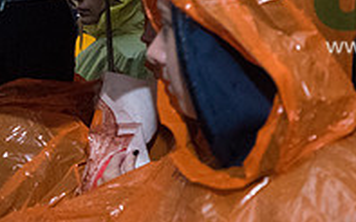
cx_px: 450
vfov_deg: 17.5
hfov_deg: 25.1
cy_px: -17
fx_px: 698
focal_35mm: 72
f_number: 2.8
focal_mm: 24
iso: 10000
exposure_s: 1/2500
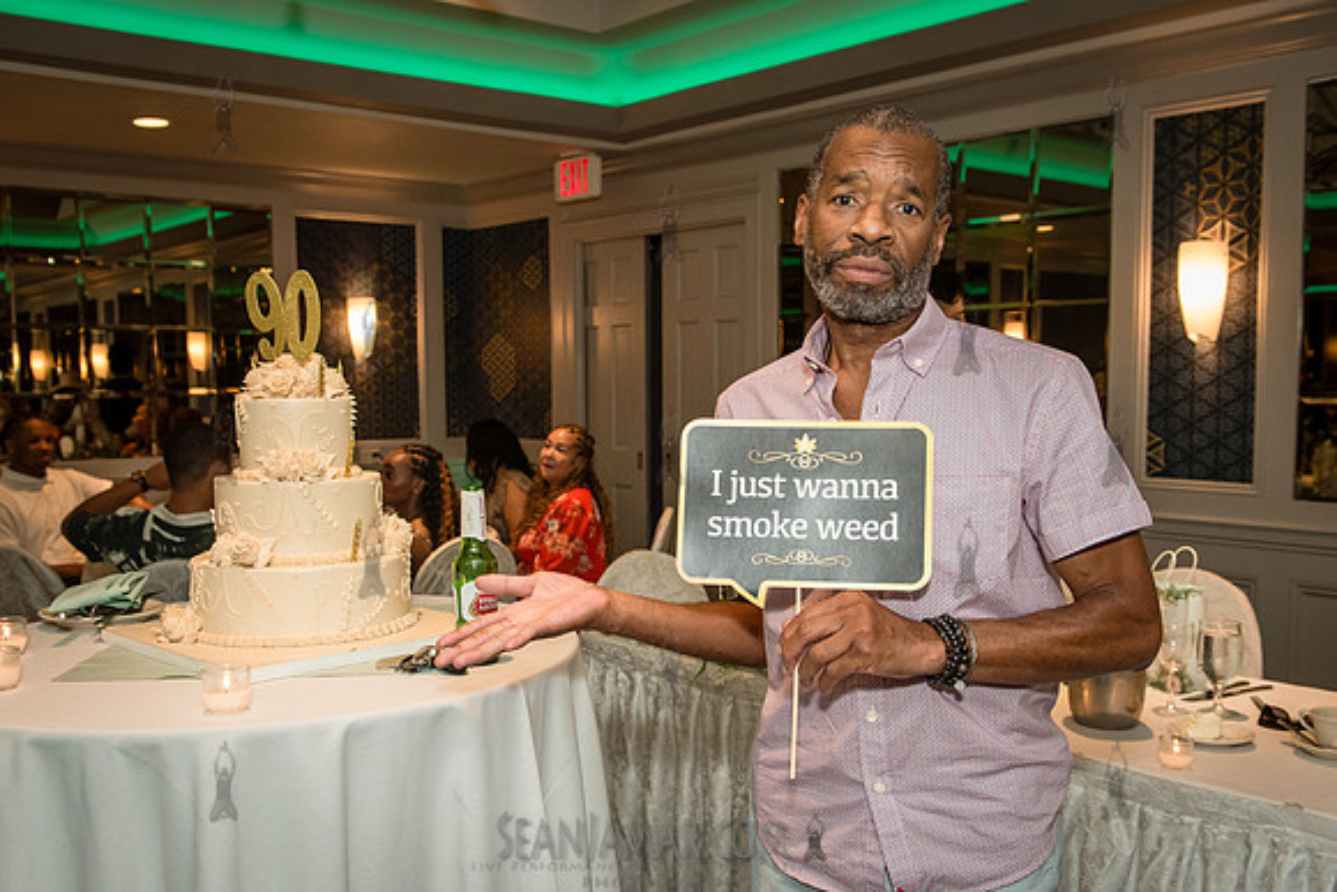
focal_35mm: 34
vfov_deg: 38.8
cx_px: 649
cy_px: 491
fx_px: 1265
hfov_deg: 55.7
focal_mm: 29
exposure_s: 1/200
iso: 1600
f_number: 4
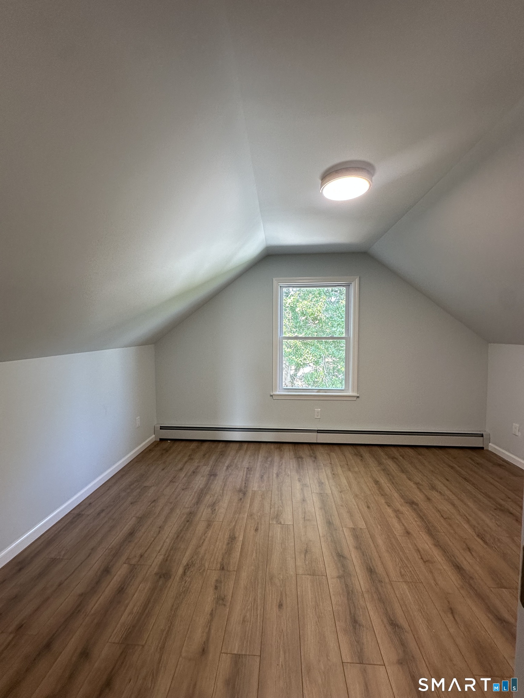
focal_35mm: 14
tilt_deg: -2.0
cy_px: 349
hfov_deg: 85.7
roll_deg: -1.0
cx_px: 262
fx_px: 283
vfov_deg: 102.1
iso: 160
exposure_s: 1/120
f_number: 2.2
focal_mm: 2.22
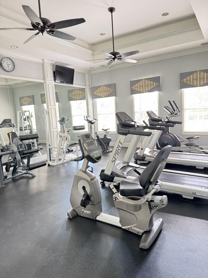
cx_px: 104
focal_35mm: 24
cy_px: 139
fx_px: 192
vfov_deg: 71.6
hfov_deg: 56.8
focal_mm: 6.8
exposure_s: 1/40
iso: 1000
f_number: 1.8
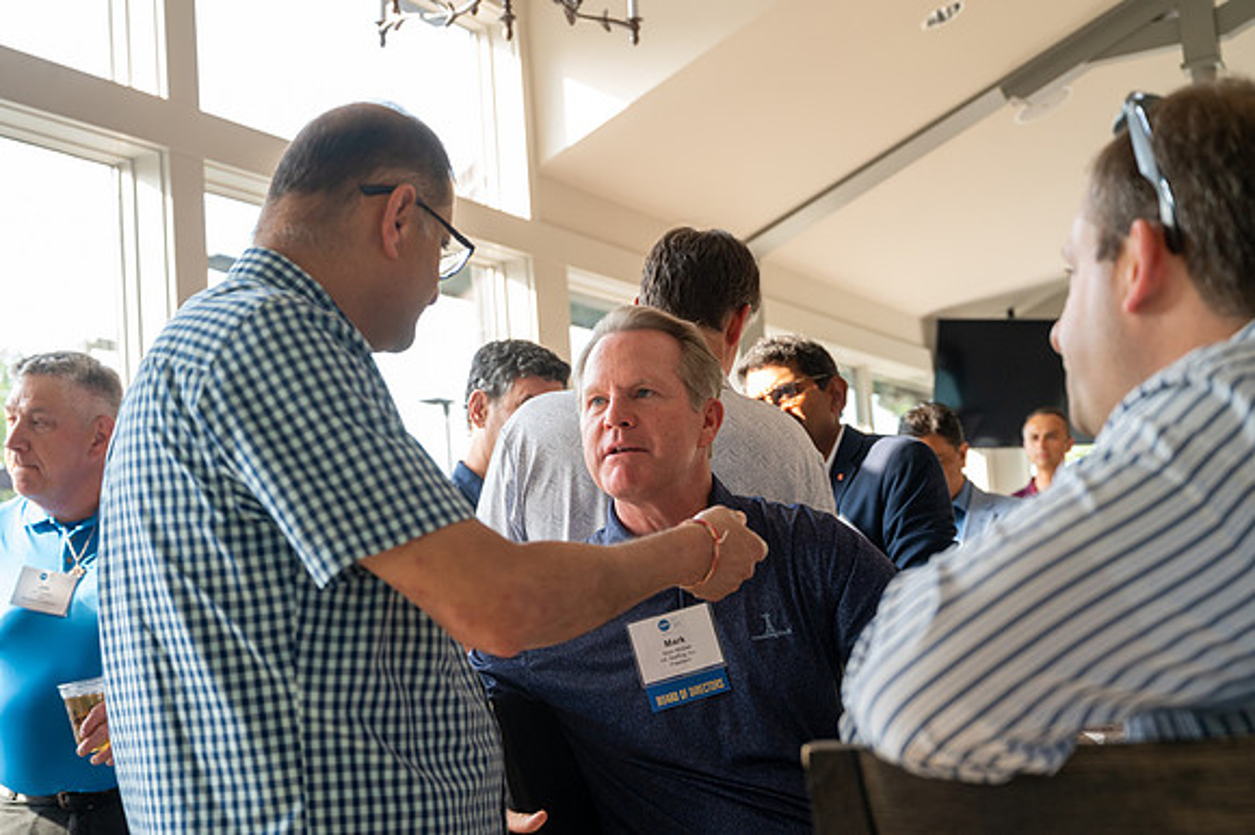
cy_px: 418
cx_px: 628
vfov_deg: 28.6
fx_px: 1637
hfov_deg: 41.9
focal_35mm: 47
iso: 640
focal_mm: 47
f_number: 4.5
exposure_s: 1/200
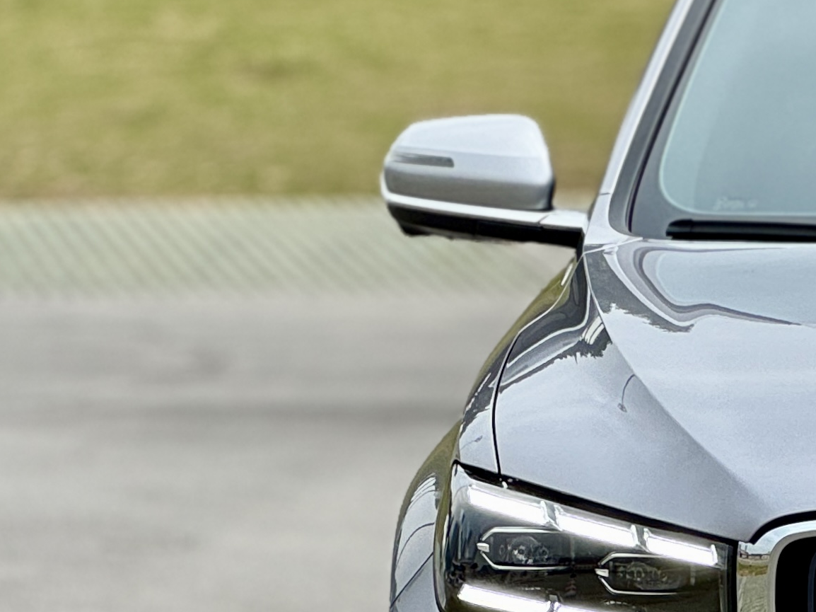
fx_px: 6175
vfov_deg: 5.7
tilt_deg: -5.3
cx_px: 1211
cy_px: 544
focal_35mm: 262
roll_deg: -2.1
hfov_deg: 7.4
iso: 25
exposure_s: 1/344
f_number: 2.8
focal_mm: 9
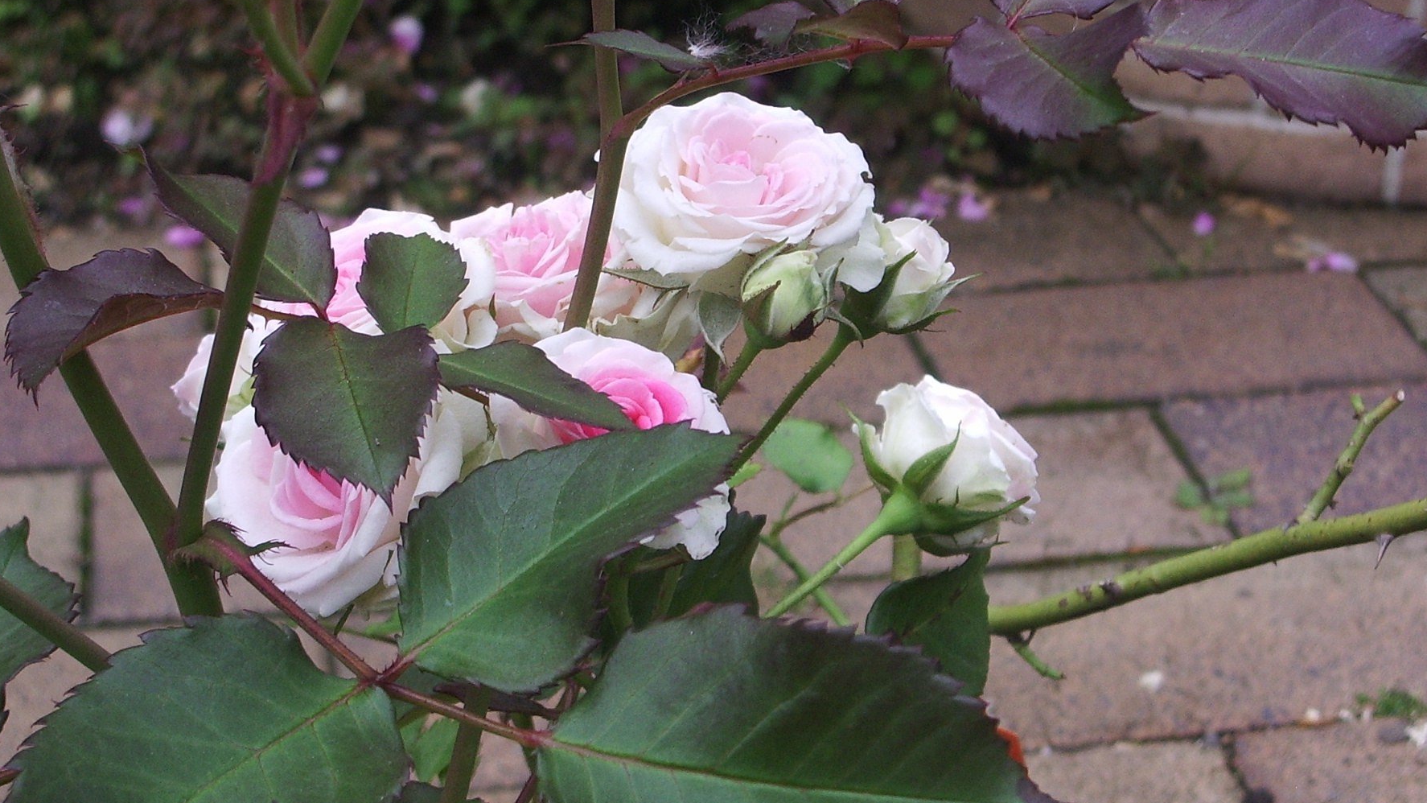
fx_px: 2951
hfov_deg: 27.2
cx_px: 738
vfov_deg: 15.5
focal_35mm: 78
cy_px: 274
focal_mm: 10.2
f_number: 3.5
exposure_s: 1/125
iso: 100
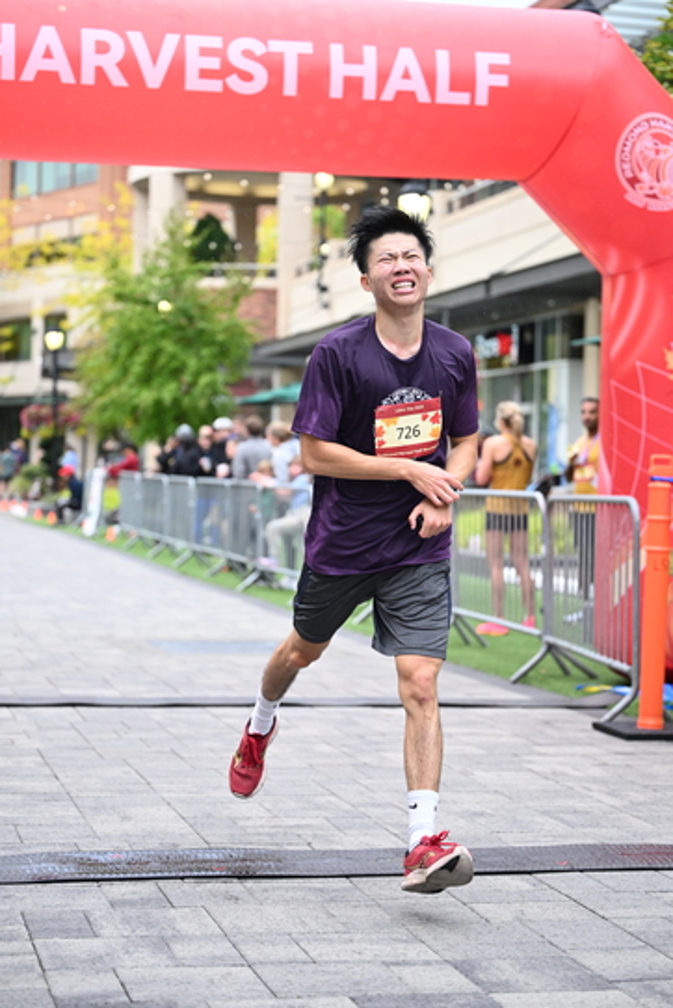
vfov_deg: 28.4
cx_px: 337
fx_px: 1988
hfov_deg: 19.2
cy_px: 498
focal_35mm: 71
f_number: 2.8
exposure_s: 1/1600
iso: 1250
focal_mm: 70
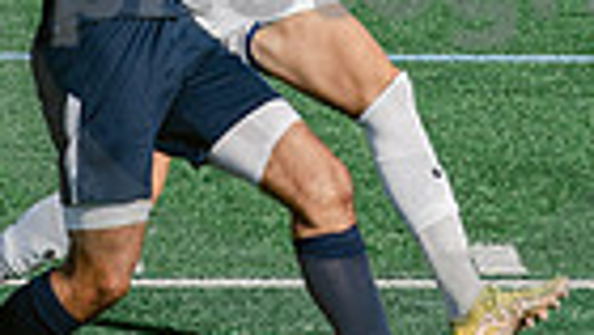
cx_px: 207
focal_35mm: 476
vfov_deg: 2.6
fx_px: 7503
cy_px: -82
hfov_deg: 4.5
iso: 640
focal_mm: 70
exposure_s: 1/3200
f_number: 5.6
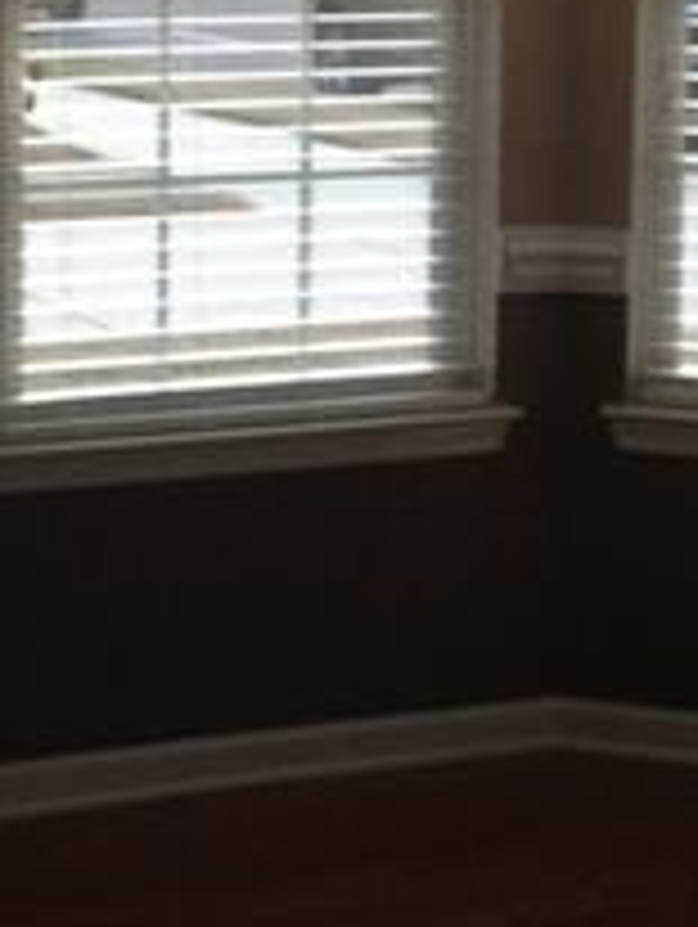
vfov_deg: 15.9
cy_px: 148
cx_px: 288
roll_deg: -0.8
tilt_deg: -7.0
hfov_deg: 12.1
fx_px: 3300
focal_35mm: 123
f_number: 2.4
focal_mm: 4.12
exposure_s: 1/40
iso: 64
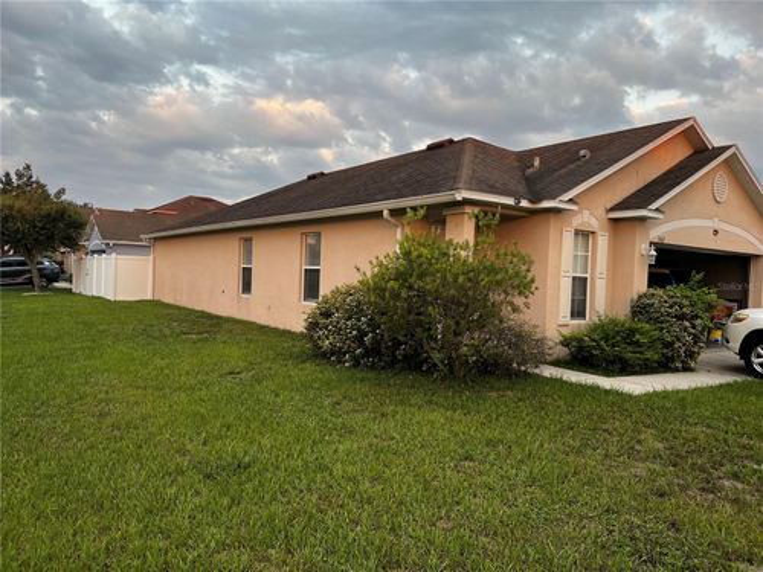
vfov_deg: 53.1
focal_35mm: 26
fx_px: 573
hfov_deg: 67.3
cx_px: 382
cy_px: 286
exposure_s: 1/121
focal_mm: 5.7
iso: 40
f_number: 1.5
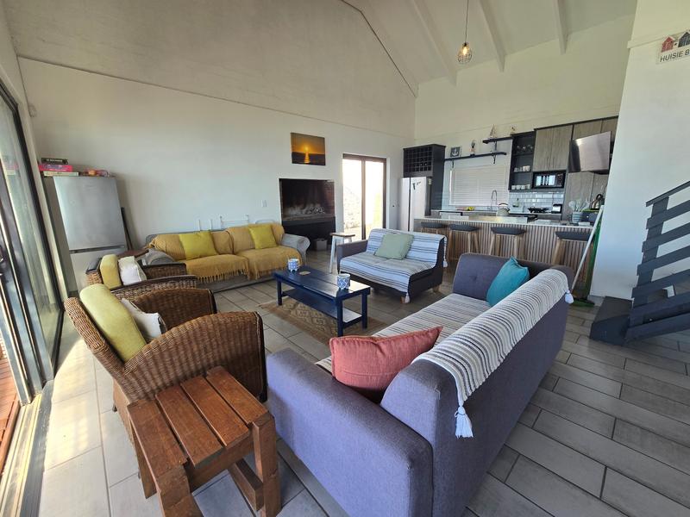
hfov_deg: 106.2
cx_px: 345
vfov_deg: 89.9
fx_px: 259
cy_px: 258
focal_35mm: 13
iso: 50
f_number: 2.2
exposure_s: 1/100
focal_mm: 2.2
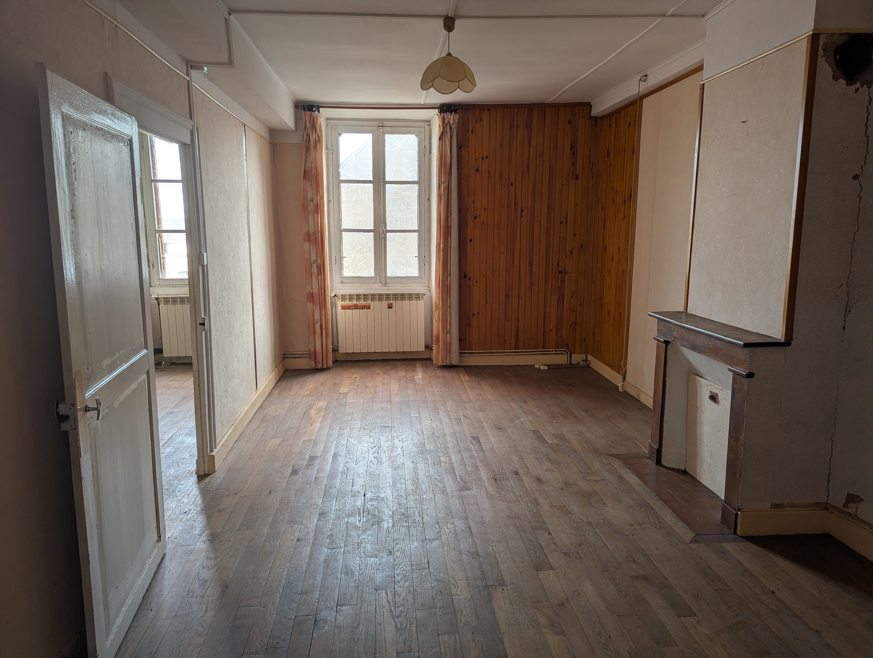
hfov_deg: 71.5
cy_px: 329
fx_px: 606
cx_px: 436
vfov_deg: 56.9
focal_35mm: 24
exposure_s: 1/82.3
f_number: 1.85
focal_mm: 6.81
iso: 43
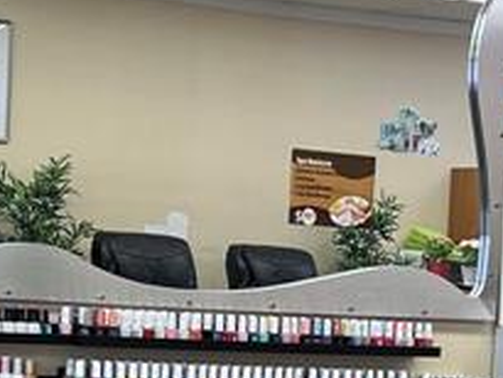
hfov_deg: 15.1
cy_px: 589
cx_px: 380
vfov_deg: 10.9
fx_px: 1890
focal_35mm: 130
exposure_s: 1/120
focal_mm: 5.7
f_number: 1.5
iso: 64
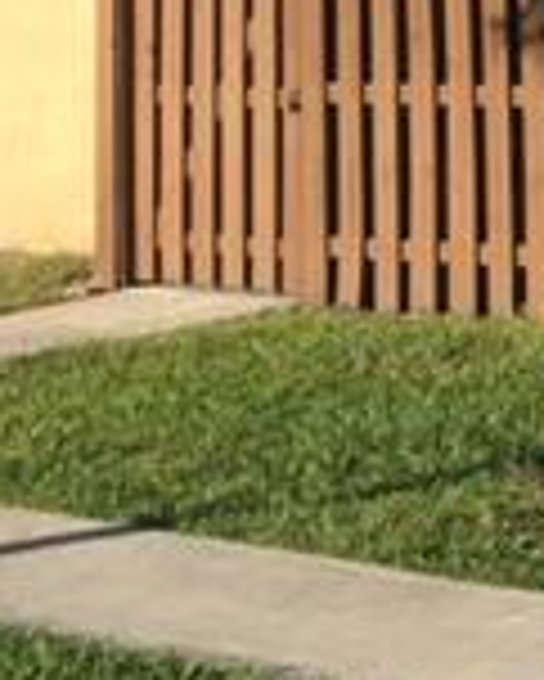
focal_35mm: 120
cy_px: -275
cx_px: 967
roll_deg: +0.4
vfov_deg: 15.1
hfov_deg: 11.9
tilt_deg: +6.2
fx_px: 2413
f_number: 2.2
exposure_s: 1/1130
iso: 32
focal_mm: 4.15
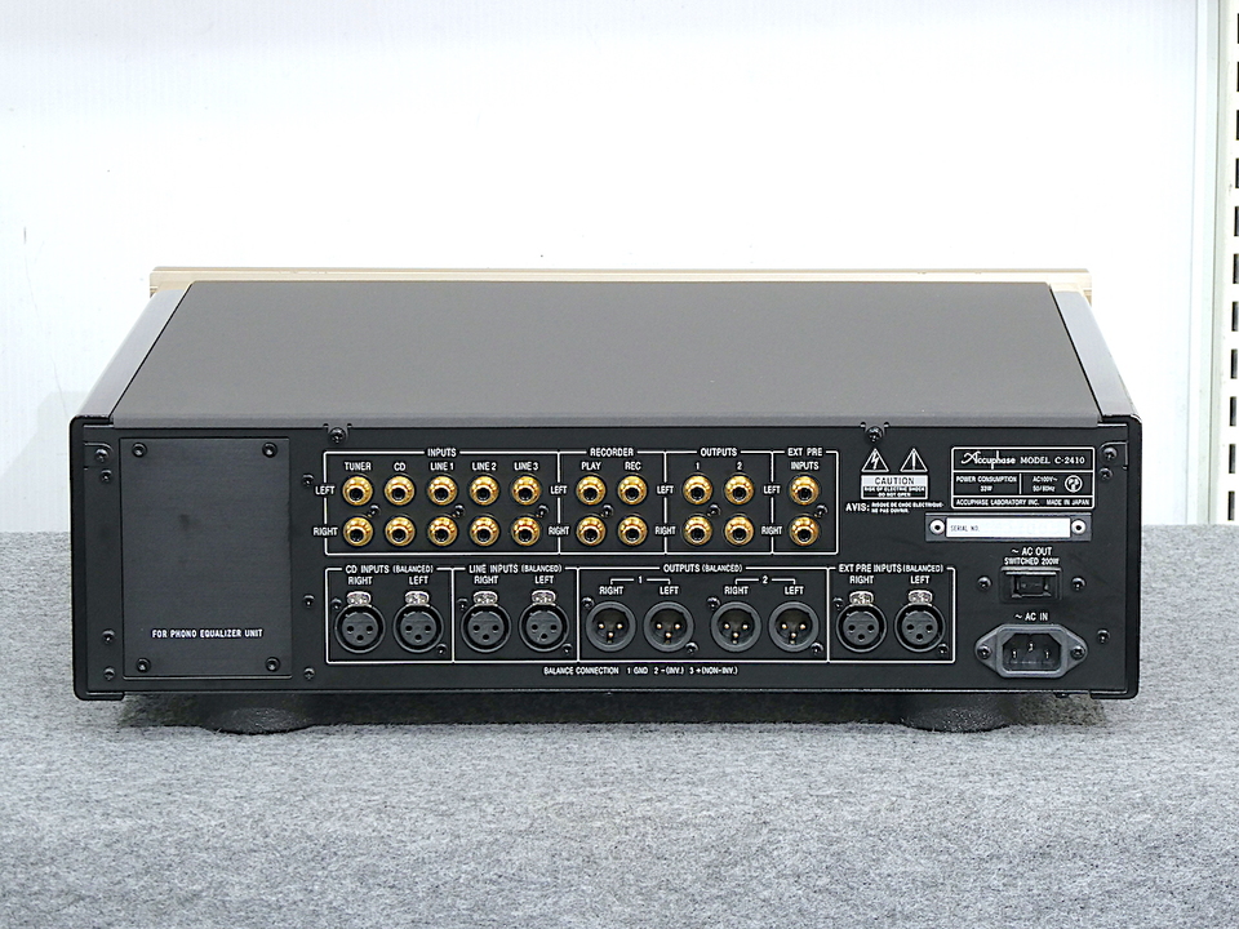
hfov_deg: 13.8
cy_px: 464
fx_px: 5118
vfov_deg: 10.4
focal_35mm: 143
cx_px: 620
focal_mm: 25.6
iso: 200
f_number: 5.4
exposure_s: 1/4
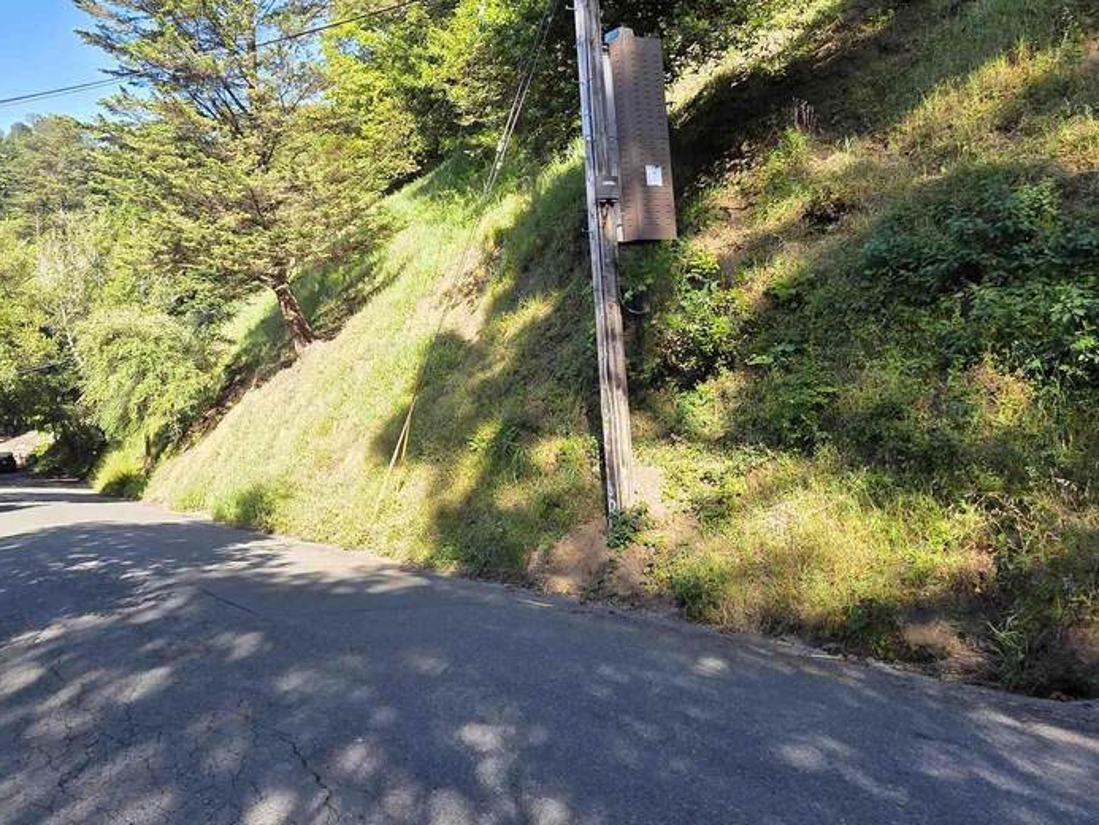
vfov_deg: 56.1
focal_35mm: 24
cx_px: 390
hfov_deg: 70.0
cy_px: 303
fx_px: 762
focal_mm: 2.2
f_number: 1.9
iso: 40
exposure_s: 1/536
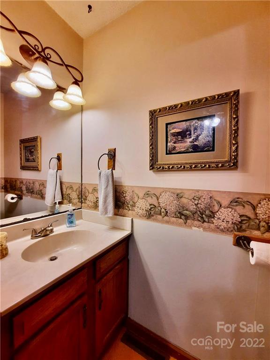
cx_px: 135
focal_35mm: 13
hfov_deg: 89.9
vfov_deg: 106.2
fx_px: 135
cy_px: 180
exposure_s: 1/40
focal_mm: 1.74
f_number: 2.2
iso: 50
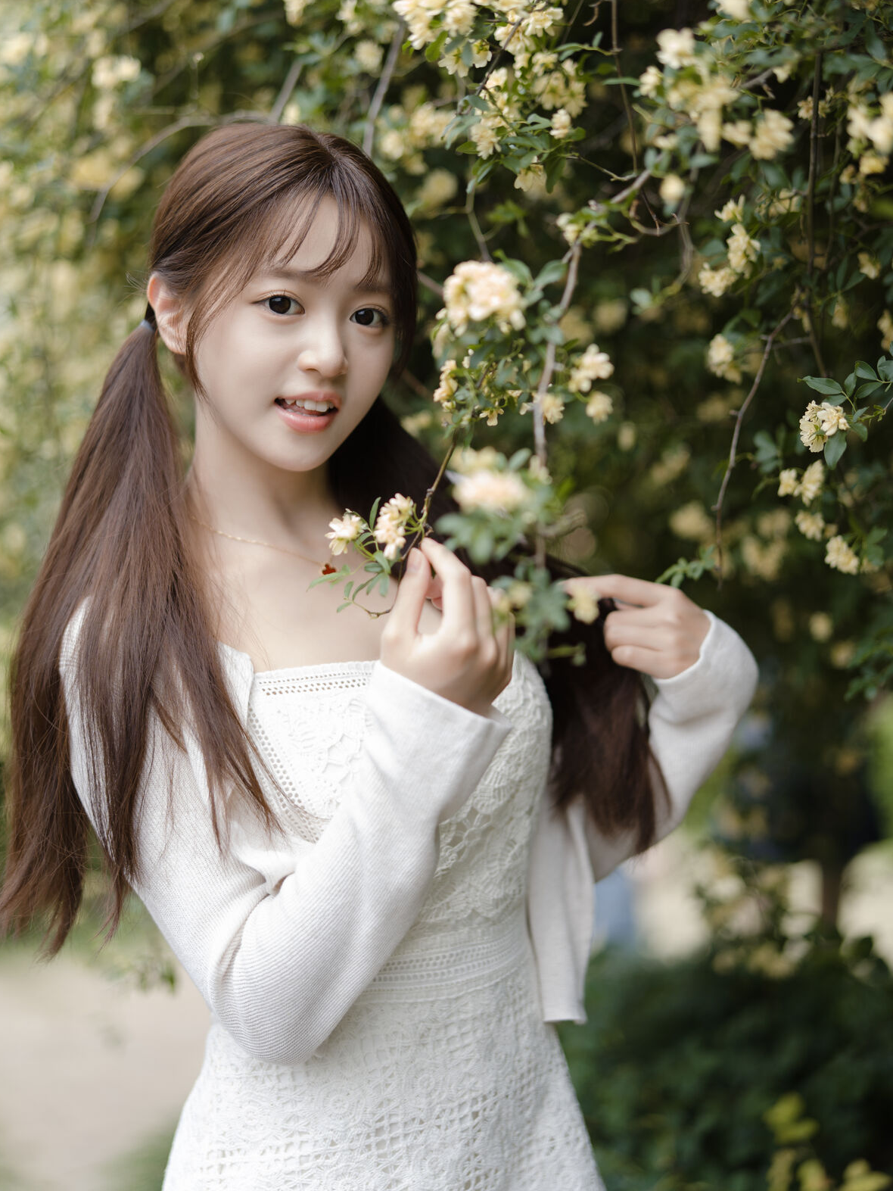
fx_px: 1892
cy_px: 534
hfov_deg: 26.6
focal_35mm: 55
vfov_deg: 34.9
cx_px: 451
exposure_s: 1/1000
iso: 80
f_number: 1.4
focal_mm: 50
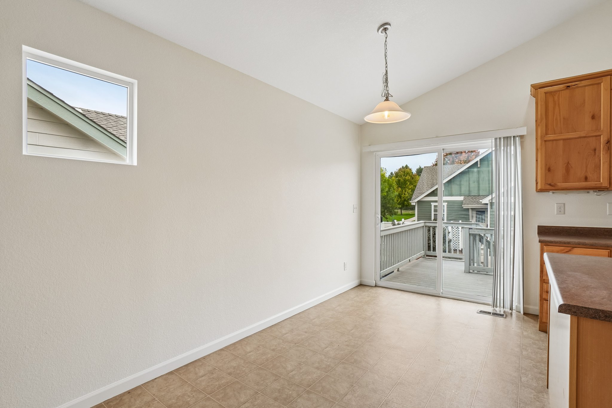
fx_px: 280
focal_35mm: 16
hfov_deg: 95.0
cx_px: 306
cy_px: 204
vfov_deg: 72.0
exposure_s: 1/100
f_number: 8
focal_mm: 11
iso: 400
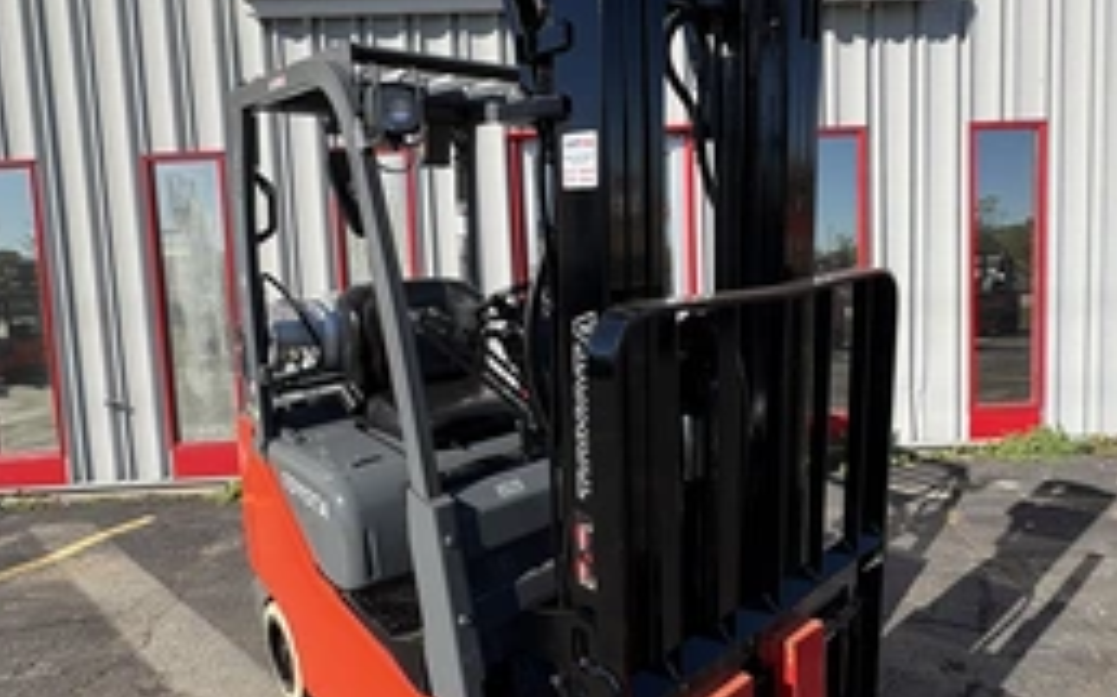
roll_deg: +2.9
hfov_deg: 77.1
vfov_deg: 52.9
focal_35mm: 23
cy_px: 338
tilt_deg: -3.3
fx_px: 700
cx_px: 597
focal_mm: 2.22
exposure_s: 1/707
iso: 64
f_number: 2.2
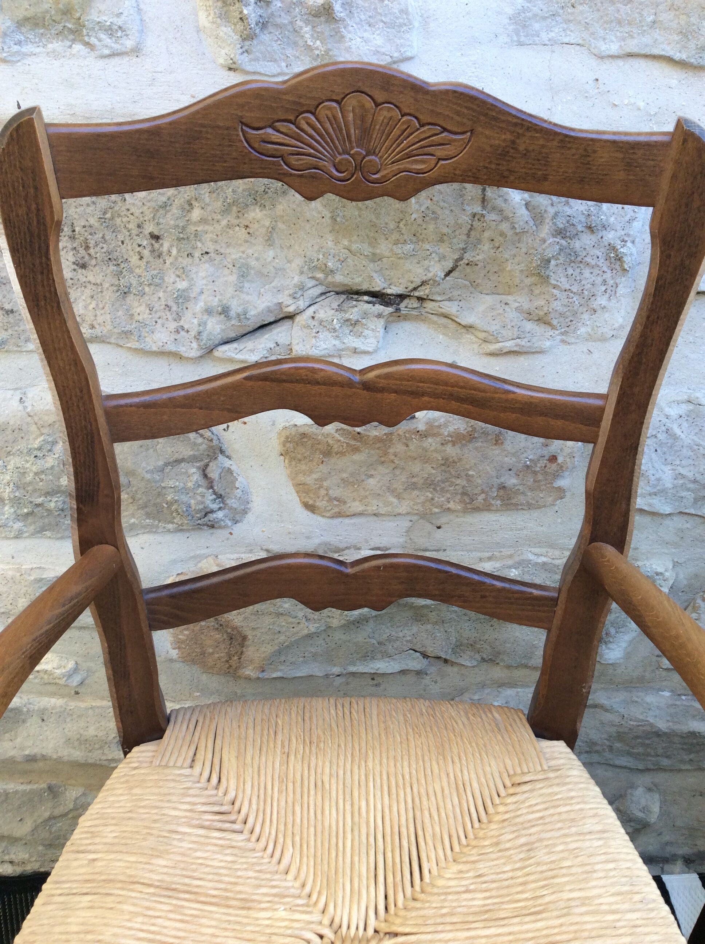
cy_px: 472
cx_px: 352
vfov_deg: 56.9
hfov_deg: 44.1
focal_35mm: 32
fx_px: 871
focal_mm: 3.3
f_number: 2.4
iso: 40
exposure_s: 1/100
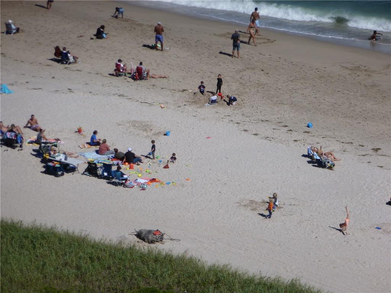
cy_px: 146
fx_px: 3434
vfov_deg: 4.9
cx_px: 196
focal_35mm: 304
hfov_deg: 6.5
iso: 100
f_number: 5.7
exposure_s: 1/800
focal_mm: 54.5
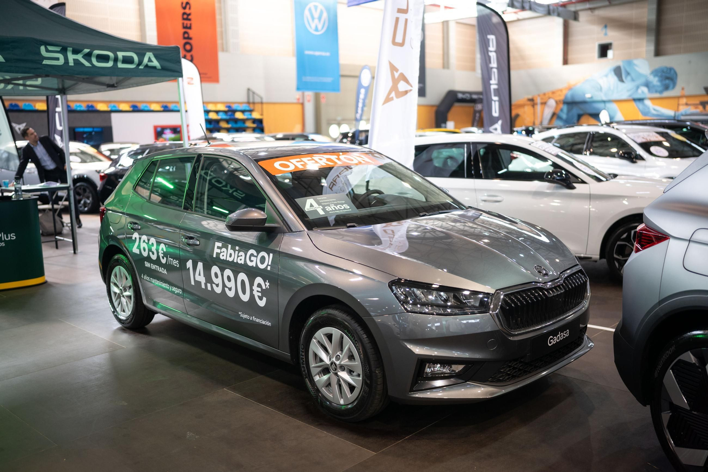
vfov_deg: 37.8
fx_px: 688
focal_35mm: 35
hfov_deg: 54.4
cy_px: 236
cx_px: 354
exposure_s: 1/160
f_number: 1.4
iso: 320
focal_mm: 35
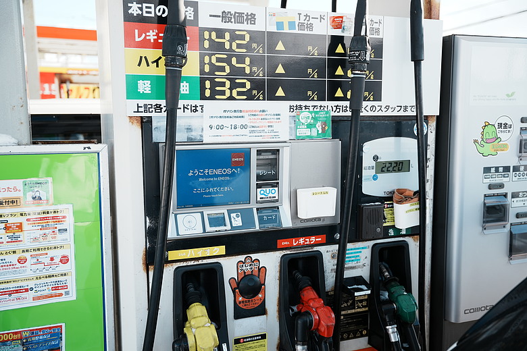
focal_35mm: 36
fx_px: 523
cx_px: 264
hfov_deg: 53.5
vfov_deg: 37.2
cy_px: 176
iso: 250
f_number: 2.8
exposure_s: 1/1600
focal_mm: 35.7
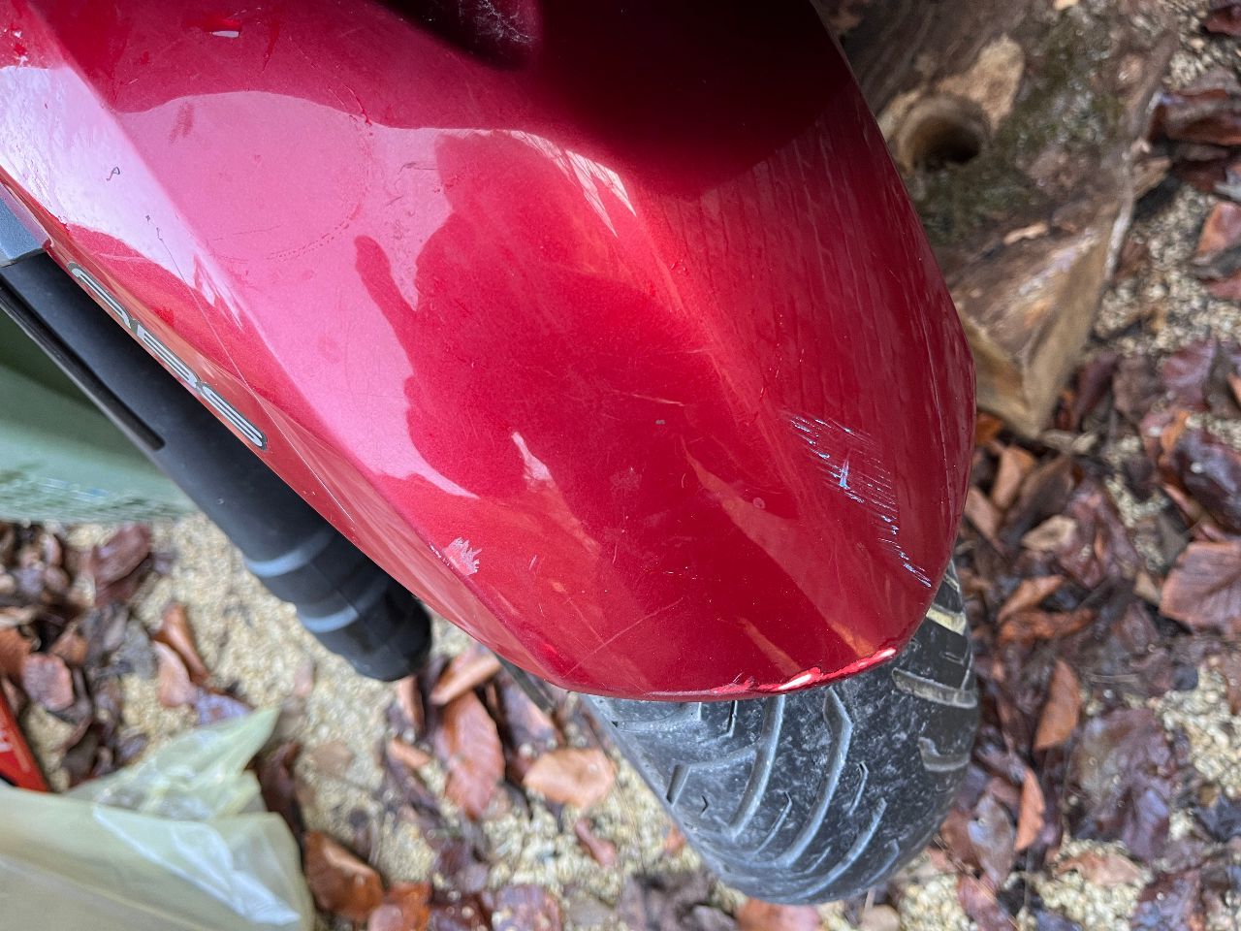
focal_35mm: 26
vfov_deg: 53.1
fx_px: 932
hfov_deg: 67.3
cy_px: 466
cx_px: 620
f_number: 1.6
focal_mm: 5.1
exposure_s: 1/61
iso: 125
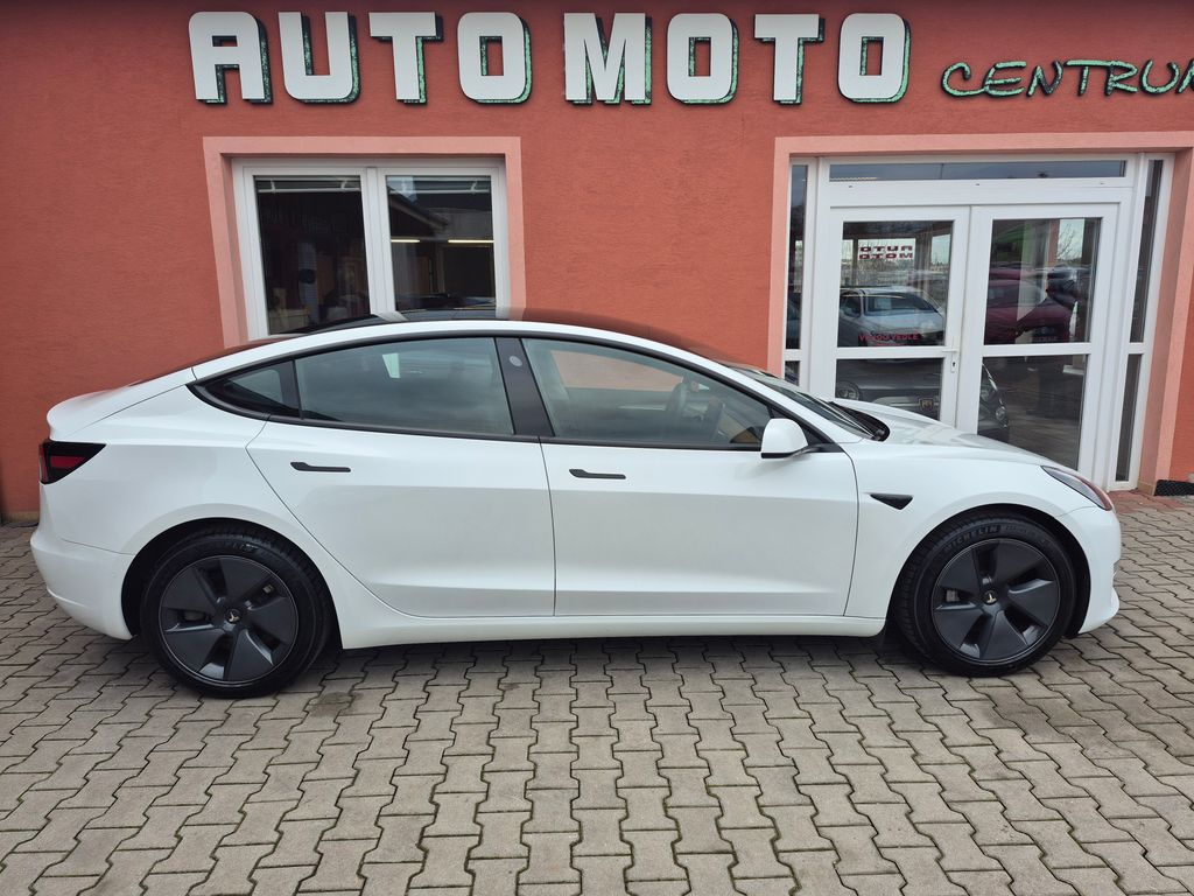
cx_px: 597
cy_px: 448
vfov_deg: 58.9
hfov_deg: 73.9
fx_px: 793
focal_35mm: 23
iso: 25
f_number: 1.8
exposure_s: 1/180
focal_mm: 5.4
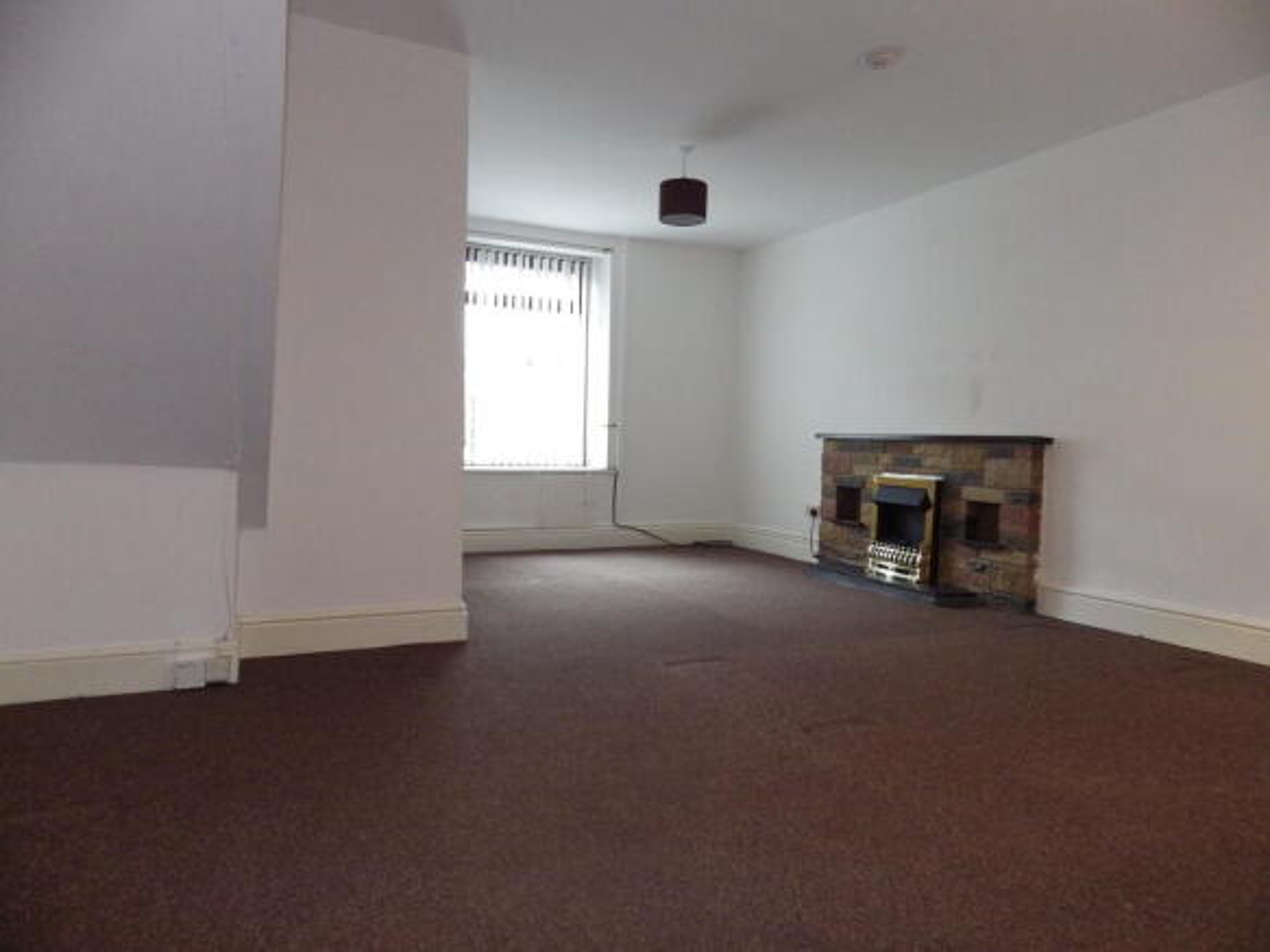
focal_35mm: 22
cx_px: 635
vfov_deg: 61.1
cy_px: 476
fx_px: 807
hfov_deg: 76.4
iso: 250
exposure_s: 1/45
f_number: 3.1
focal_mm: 4
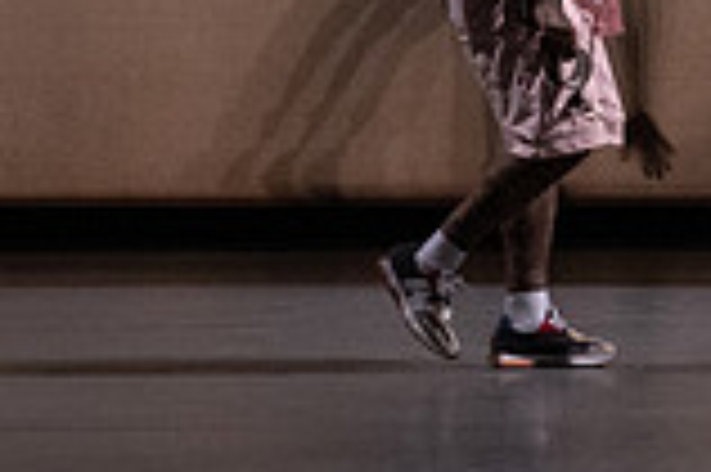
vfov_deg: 2.0
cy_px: -267
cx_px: 765
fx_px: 13219
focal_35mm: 670
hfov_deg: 3.1
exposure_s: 1/500
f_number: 6.3
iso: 12800
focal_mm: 182
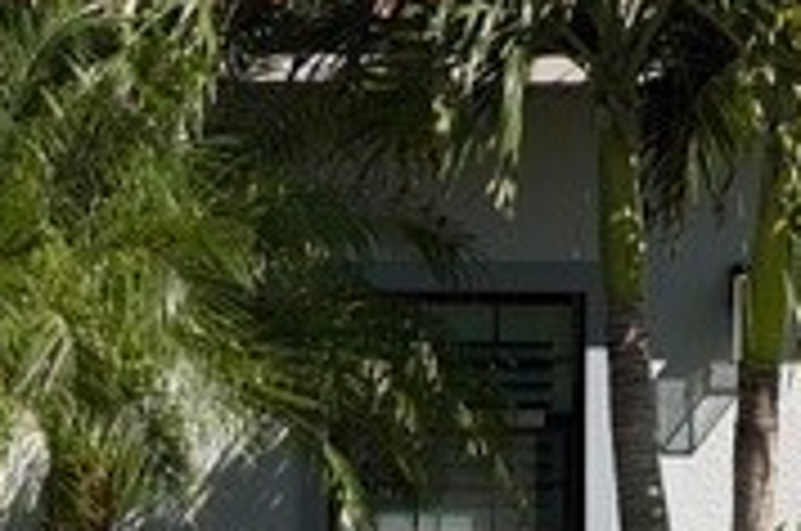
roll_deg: -0.1
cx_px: 342
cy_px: 540
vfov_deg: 7.6
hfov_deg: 11.4
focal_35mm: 180
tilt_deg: -0.5
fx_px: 3998
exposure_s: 1/2703
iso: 64
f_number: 1.8
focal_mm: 6.93
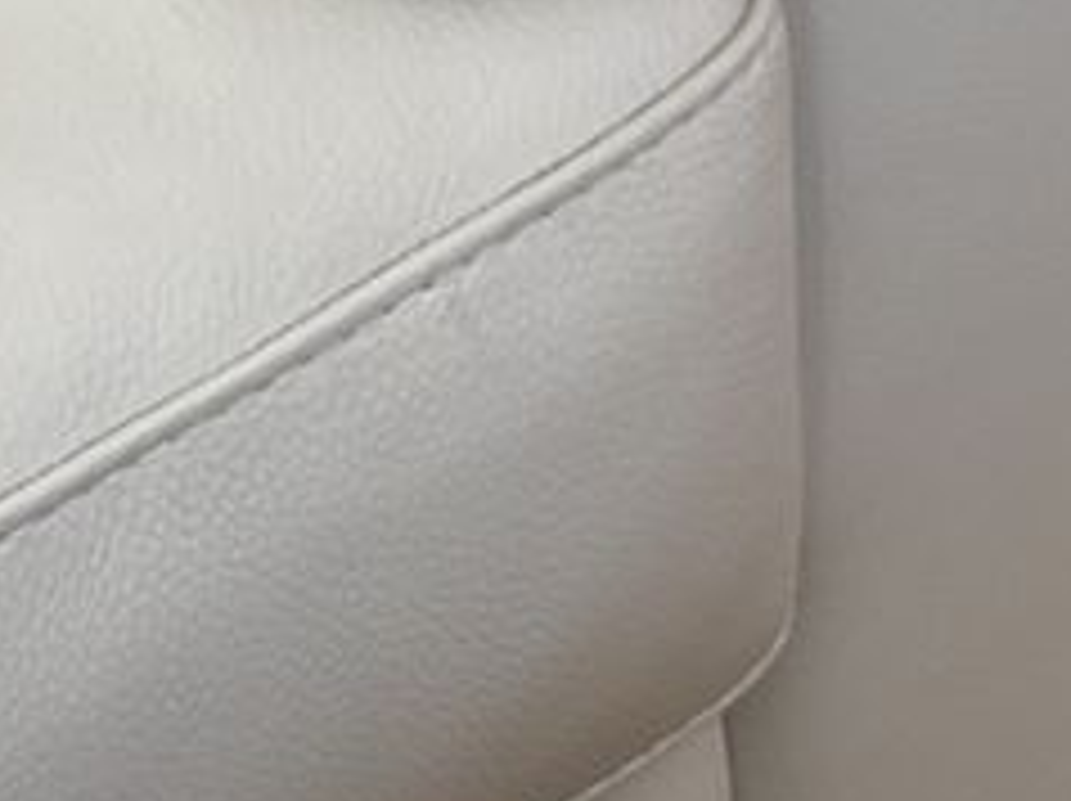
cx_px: -540
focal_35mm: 122
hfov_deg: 15.0
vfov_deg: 12.1
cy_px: 495
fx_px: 3771
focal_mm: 3
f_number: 1.8
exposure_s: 1/60
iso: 40
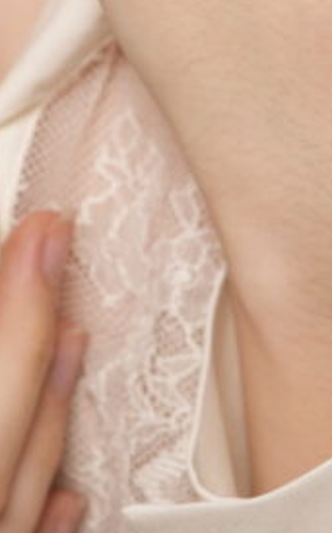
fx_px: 4855
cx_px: 82
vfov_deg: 6.1
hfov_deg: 3.9
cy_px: -566
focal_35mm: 335
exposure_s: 1/125
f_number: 4
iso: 640
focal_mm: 50
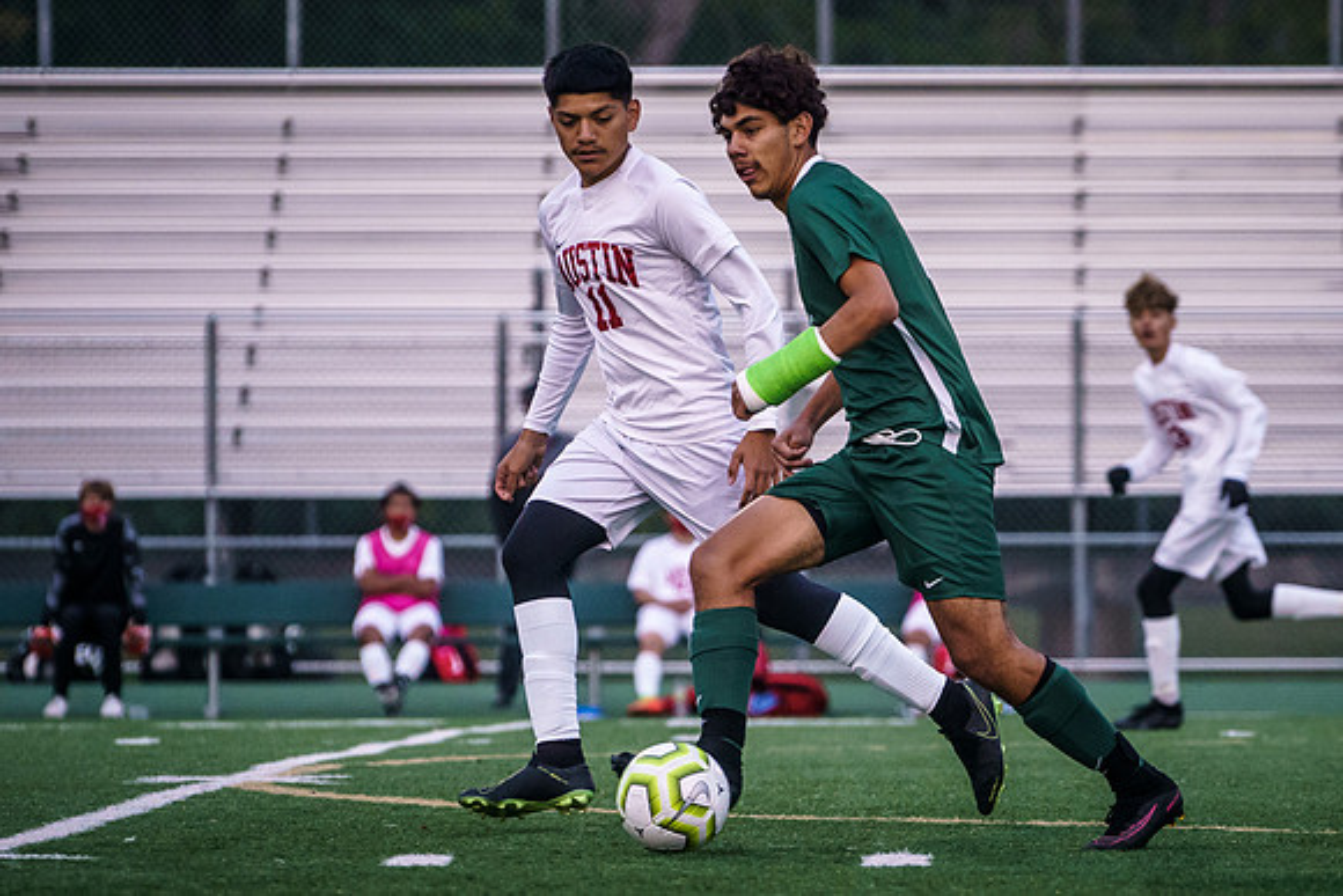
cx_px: 944
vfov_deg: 4.4
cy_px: 403
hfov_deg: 6.6
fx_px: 11621
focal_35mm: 311
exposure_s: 1/1250
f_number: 4.5
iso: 4000
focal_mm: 200
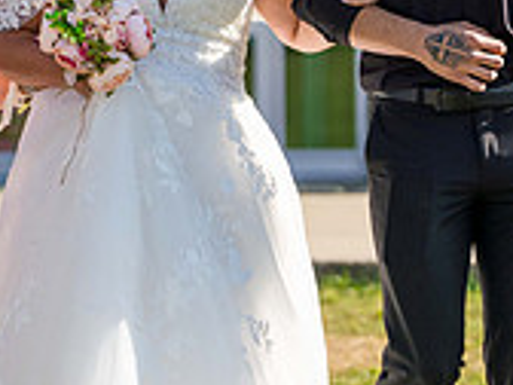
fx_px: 4816
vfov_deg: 4.6
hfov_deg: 6.1
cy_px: 173
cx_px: 247
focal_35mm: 325
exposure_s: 1/2000
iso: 250
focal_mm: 98
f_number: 3.2
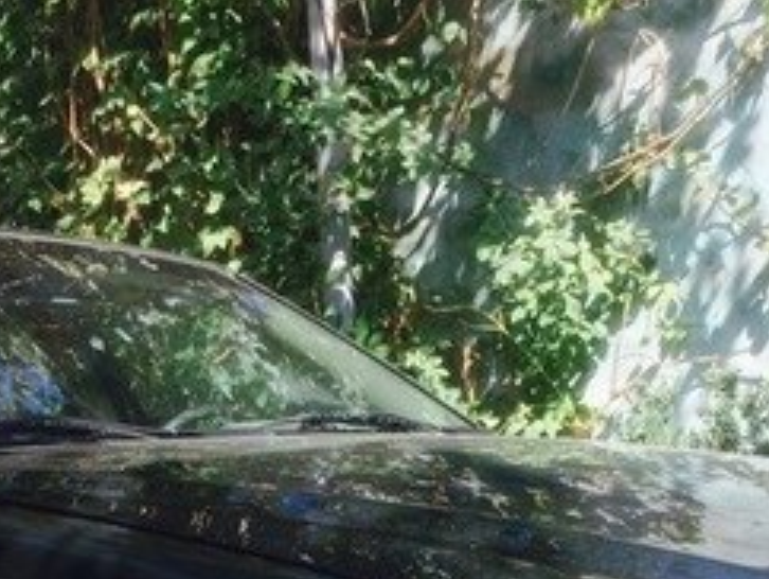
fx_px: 1757
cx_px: 299
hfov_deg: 24.6
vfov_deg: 17.4
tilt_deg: -11.1
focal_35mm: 79
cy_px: 784
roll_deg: +4.5
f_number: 2.2
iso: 32
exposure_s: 1/720
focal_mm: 4.15
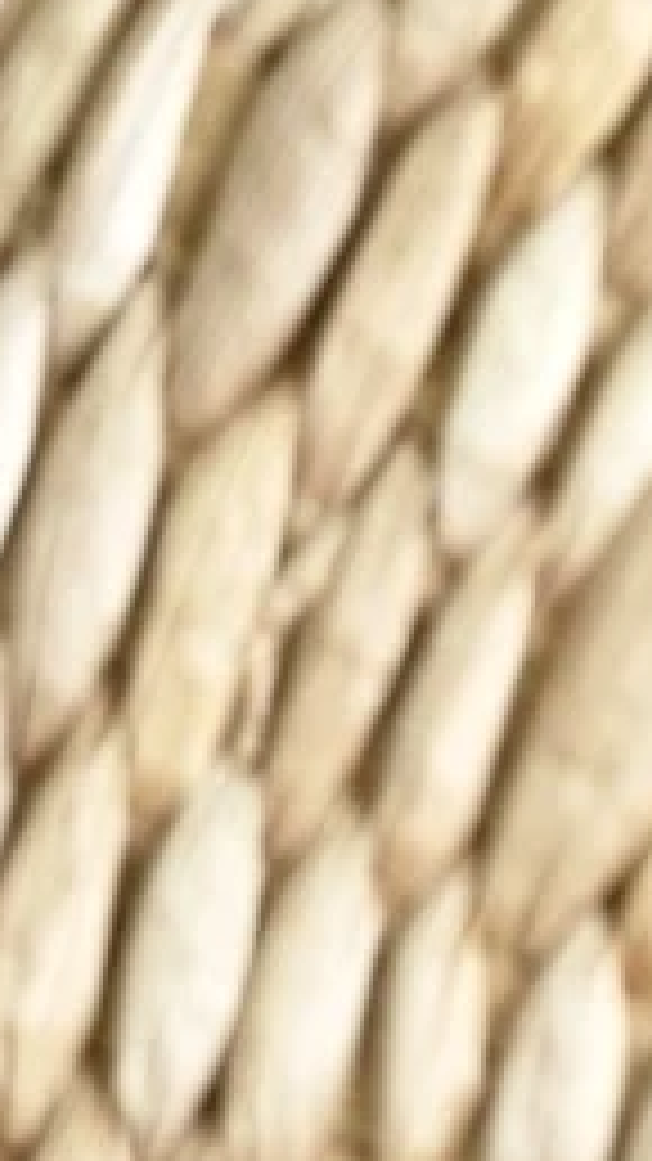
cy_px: 2102
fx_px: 18207
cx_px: 3345
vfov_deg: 3.6
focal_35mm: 592
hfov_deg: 2.0
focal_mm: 90
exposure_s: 1/100
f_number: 3.5
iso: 400
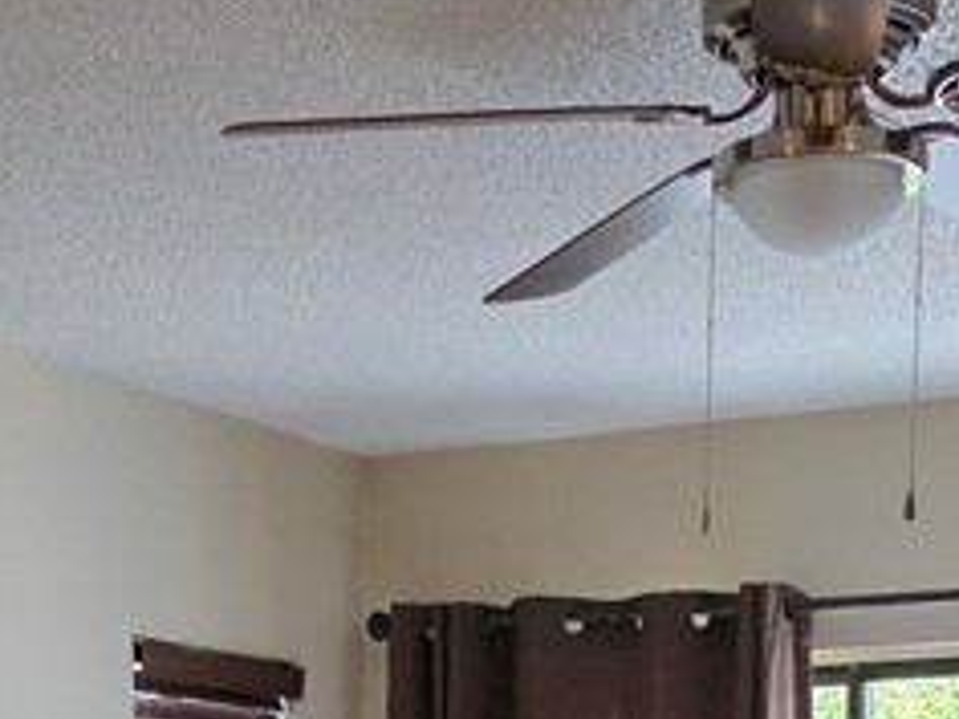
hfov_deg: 19.6
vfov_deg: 12.6
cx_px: 480
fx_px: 2770
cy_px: 1523
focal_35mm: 100
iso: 640
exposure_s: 1/120
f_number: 1.7
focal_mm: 6.3
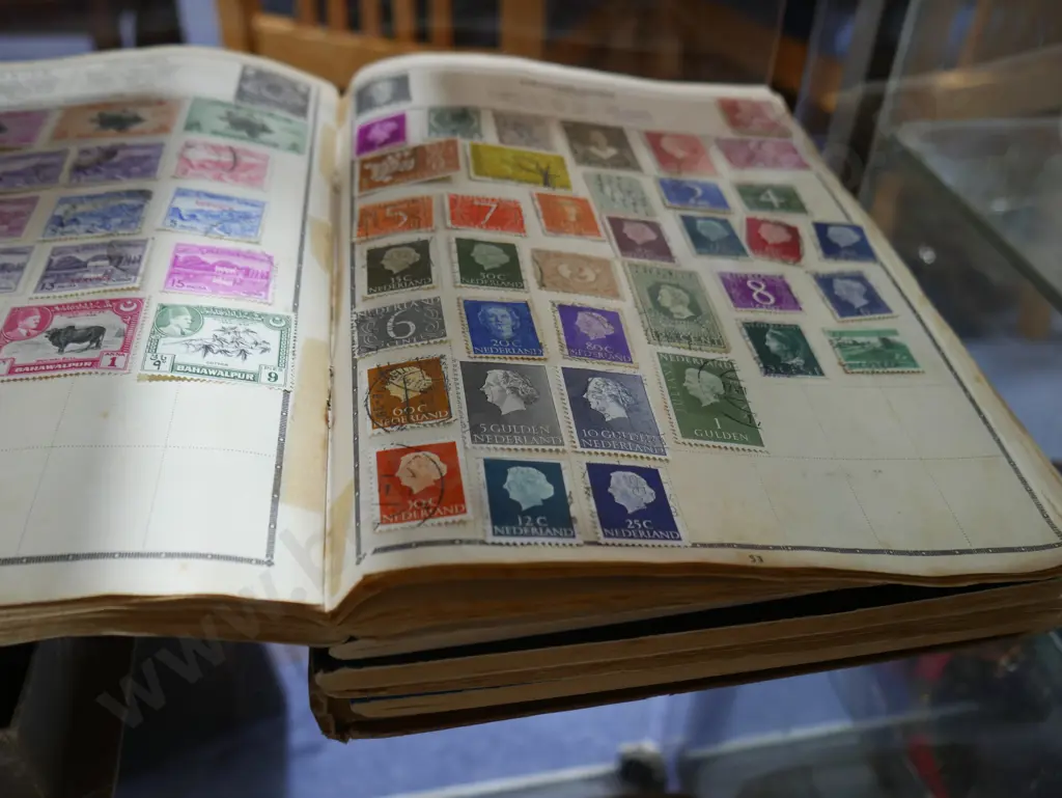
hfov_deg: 56.8
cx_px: 531
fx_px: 982
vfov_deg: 44.2
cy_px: 399
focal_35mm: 32
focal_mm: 16
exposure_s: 1/60
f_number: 3.6
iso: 400
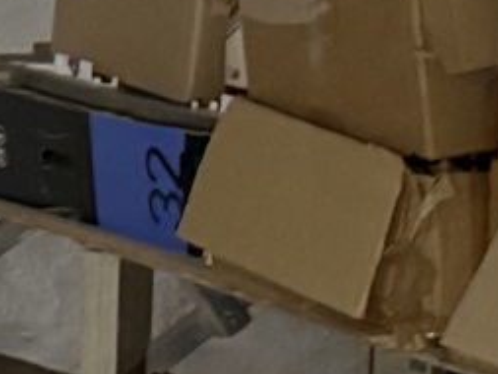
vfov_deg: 8.1
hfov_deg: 8.8
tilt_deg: -2.5
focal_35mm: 182
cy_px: -30
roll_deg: -0.6
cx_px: -1018
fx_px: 2620
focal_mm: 6.76
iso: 800
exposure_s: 1/60
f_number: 1.78
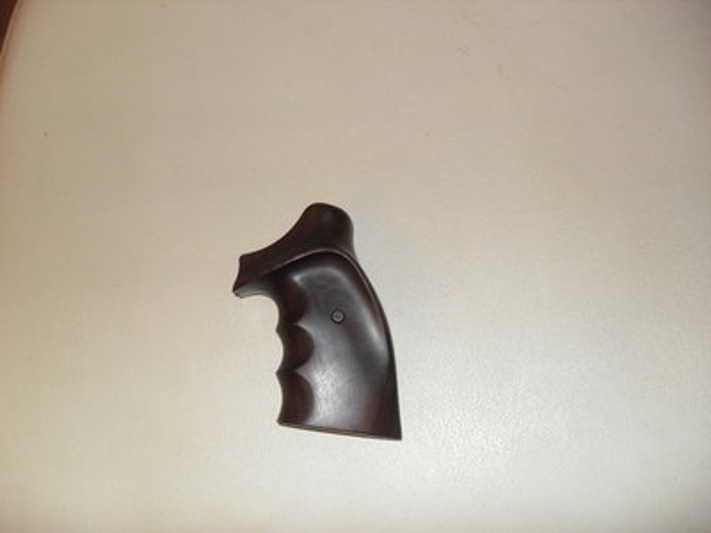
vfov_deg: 40.7
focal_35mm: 35
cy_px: 266
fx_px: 719
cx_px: 356
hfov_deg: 52.6
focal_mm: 6.2
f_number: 2.8
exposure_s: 1/45
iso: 200
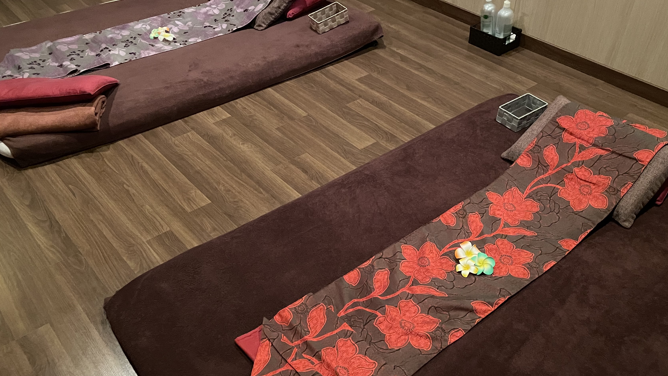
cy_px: 201
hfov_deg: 58.0
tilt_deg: -40.1
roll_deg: -0.4
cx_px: 351
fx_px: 602
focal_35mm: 34
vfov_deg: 34.6
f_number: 1.6
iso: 1000
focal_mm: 4.2
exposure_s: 1/30
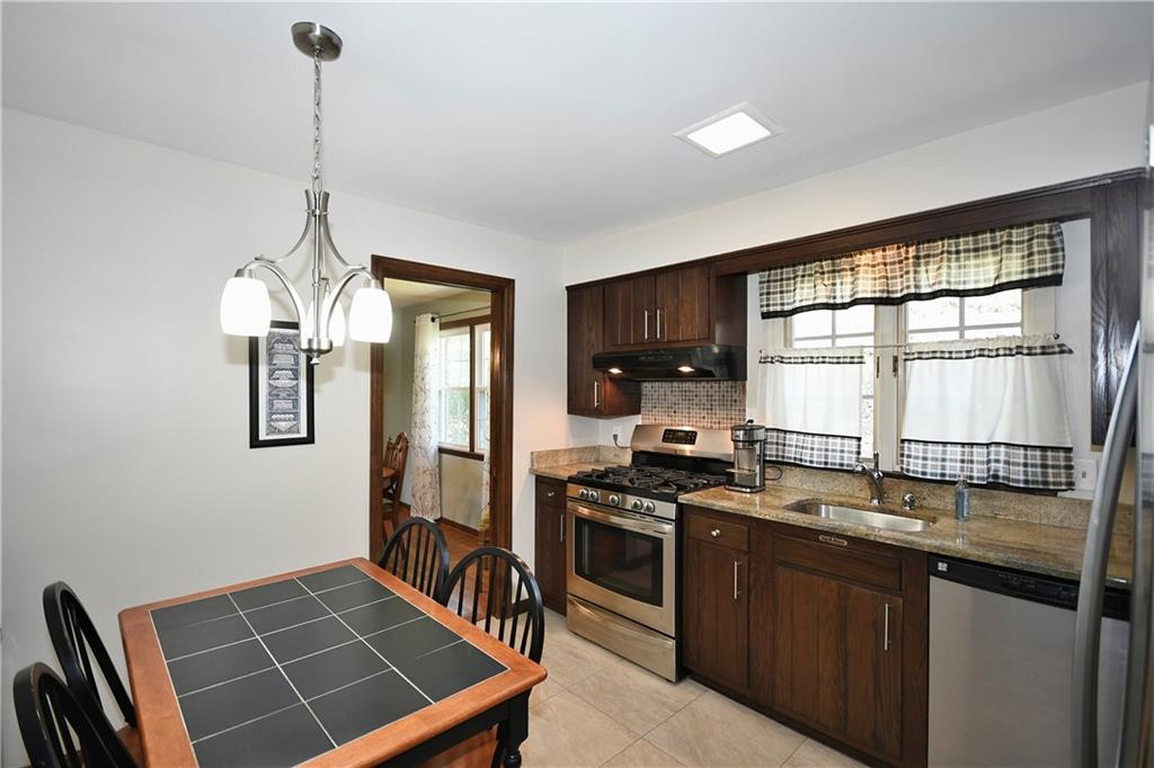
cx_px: 577
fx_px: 513
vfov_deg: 73.7
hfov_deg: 96.8
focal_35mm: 16
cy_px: 384
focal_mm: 11
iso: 800
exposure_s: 1/60
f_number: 5
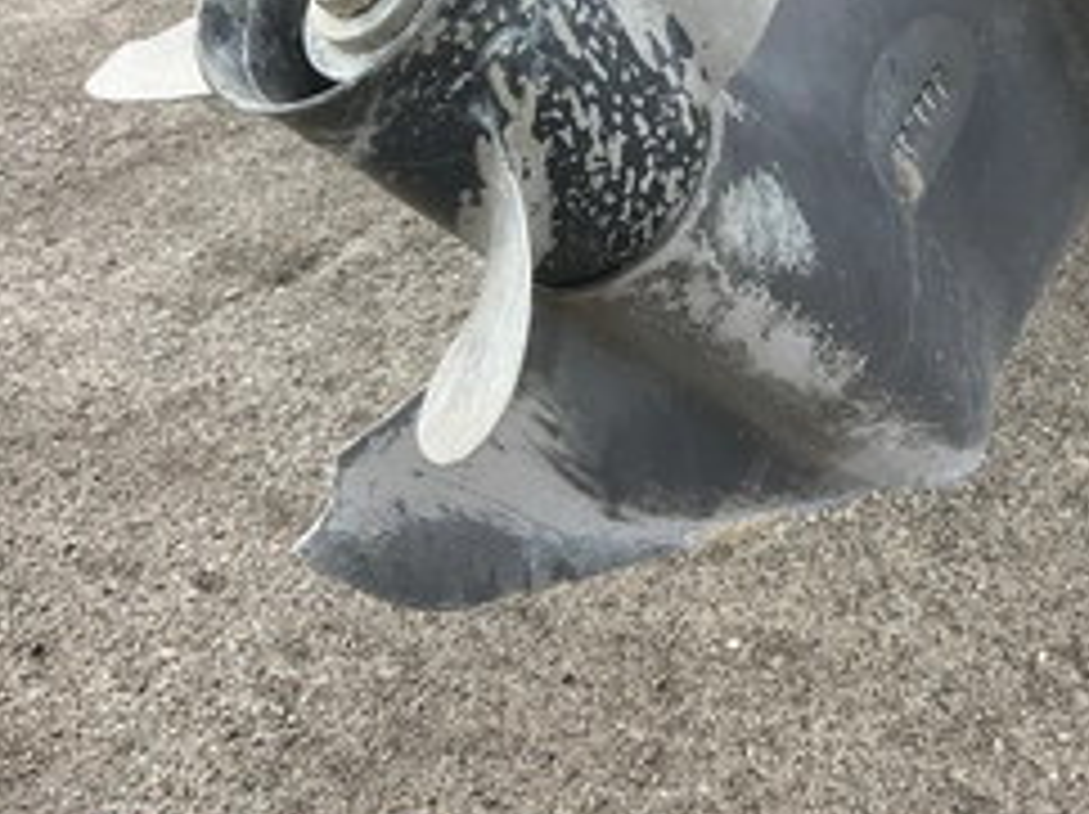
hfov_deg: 39.3
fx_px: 1509
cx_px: 702
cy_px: 153
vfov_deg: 29.5
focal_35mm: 48
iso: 25
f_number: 1.8
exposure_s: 1/265
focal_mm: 3
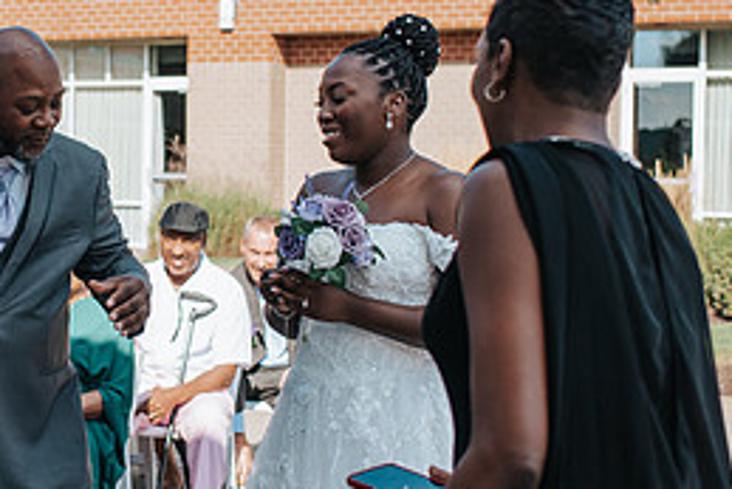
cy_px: 229
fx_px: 1770
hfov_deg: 22.7
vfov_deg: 15.7
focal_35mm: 87
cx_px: 45
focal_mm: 35
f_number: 3.2
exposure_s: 1/1250
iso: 100
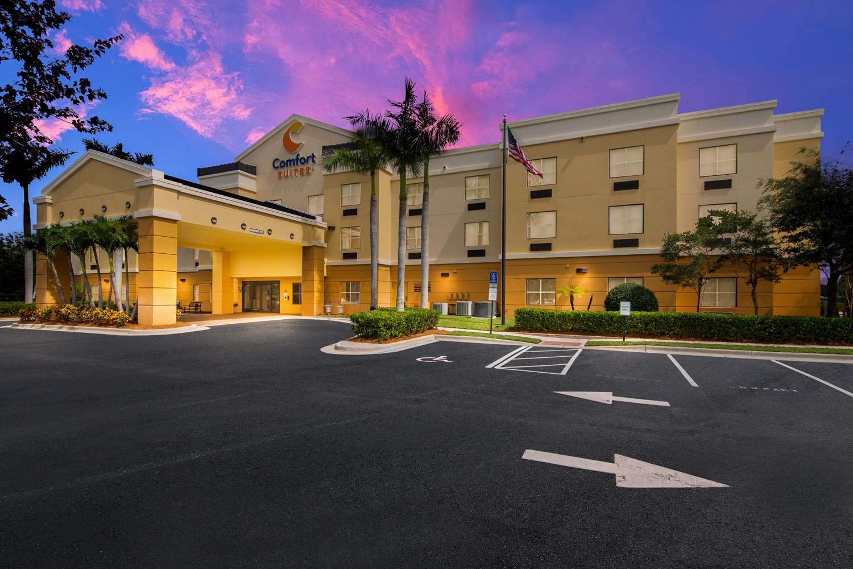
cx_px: 426
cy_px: 284
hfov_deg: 95.0
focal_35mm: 16
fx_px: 391
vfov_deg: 72.1
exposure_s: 1/200
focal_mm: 11
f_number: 6.3
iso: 320
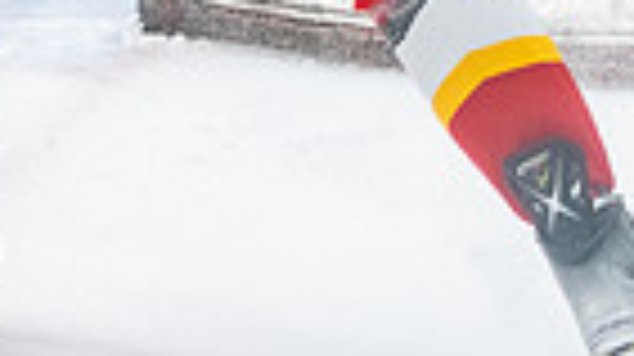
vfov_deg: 2.8
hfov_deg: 4.9
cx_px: -371
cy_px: -379
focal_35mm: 433
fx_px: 7272
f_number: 2.8
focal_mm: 82
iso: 3200
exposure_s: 1/800
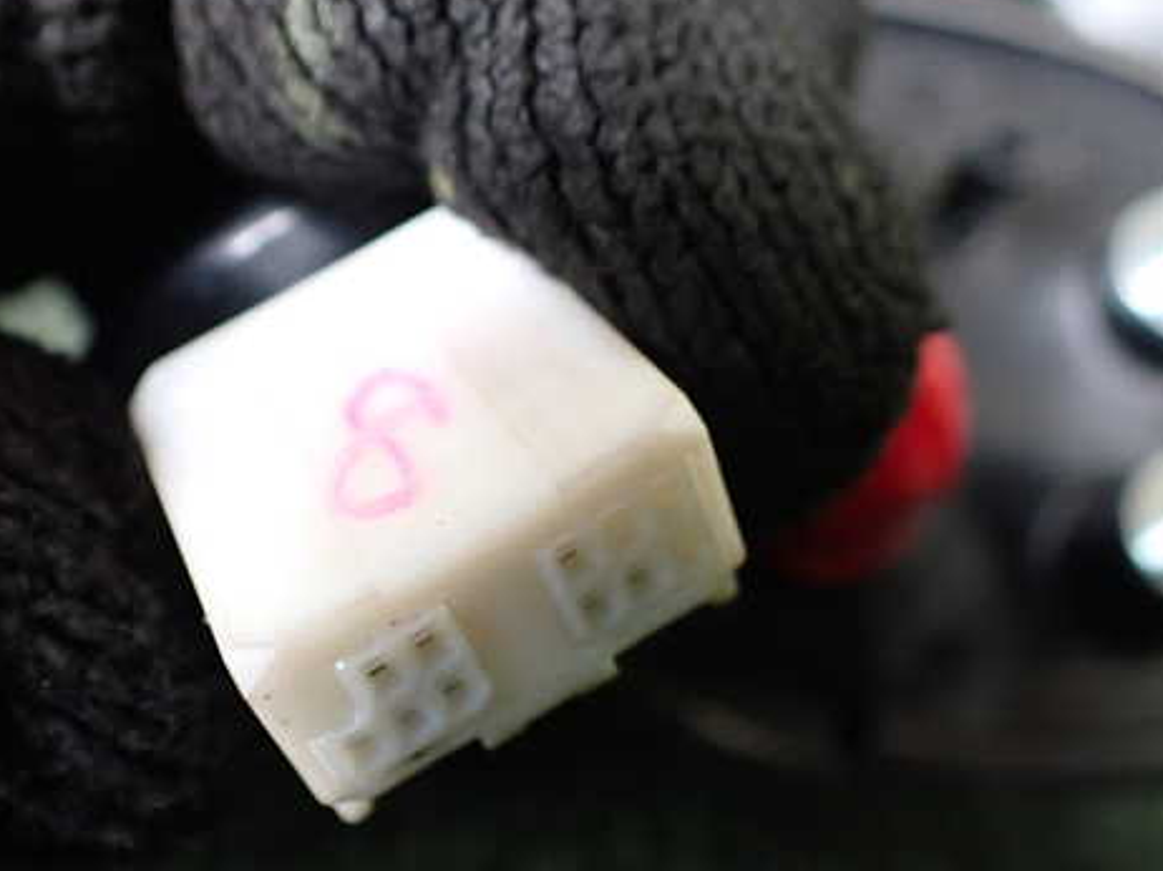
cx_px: 446
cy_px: 471
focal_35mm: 39
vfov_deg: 36.8
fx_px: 1310
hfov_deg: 47.5
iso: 500
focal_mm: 5.4
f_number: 2.3
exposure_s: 1/125
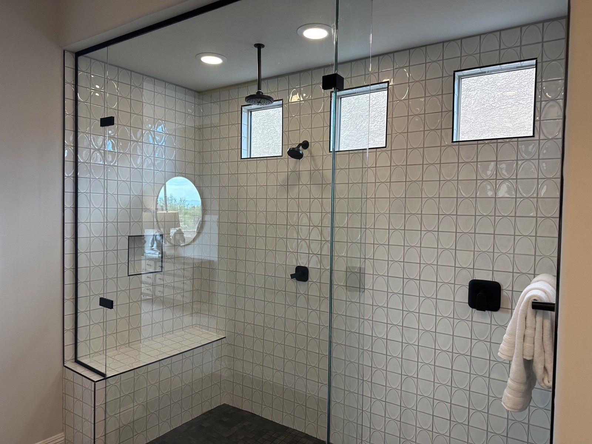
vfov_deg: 56.8
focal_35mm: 24
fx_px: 410
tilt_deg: -1.5
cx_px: 296
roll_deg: -0.5
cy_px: 222
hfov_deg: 71.6
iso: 125
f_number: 1.78
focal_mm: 6.86
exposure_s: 1/60
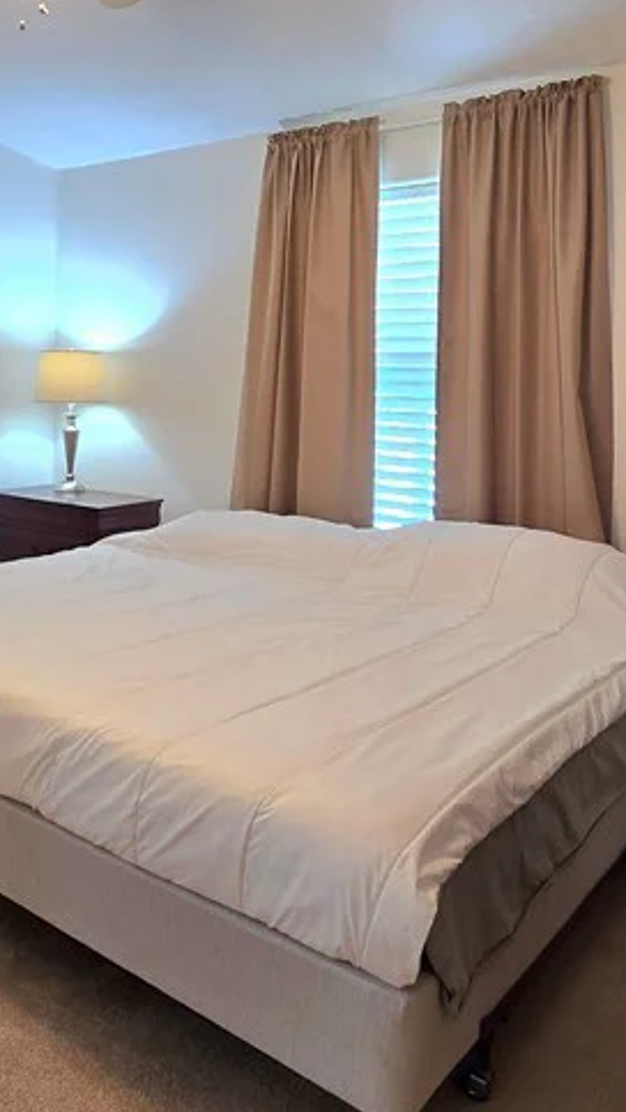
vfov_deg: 62.5
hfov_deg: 36.5
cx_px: 58
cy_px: 361
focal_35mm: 30
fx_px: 885
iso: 100
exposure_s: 1/60.2
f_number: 2.2
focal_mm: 2.2
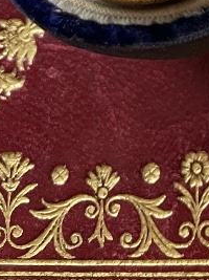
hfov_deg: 11.4
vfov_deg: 13.7
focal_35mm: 117
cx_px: 424
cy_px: -316
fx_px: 943
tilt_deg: -71.3
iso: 125
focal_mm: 4.2
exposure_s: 1/63
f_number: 1.6
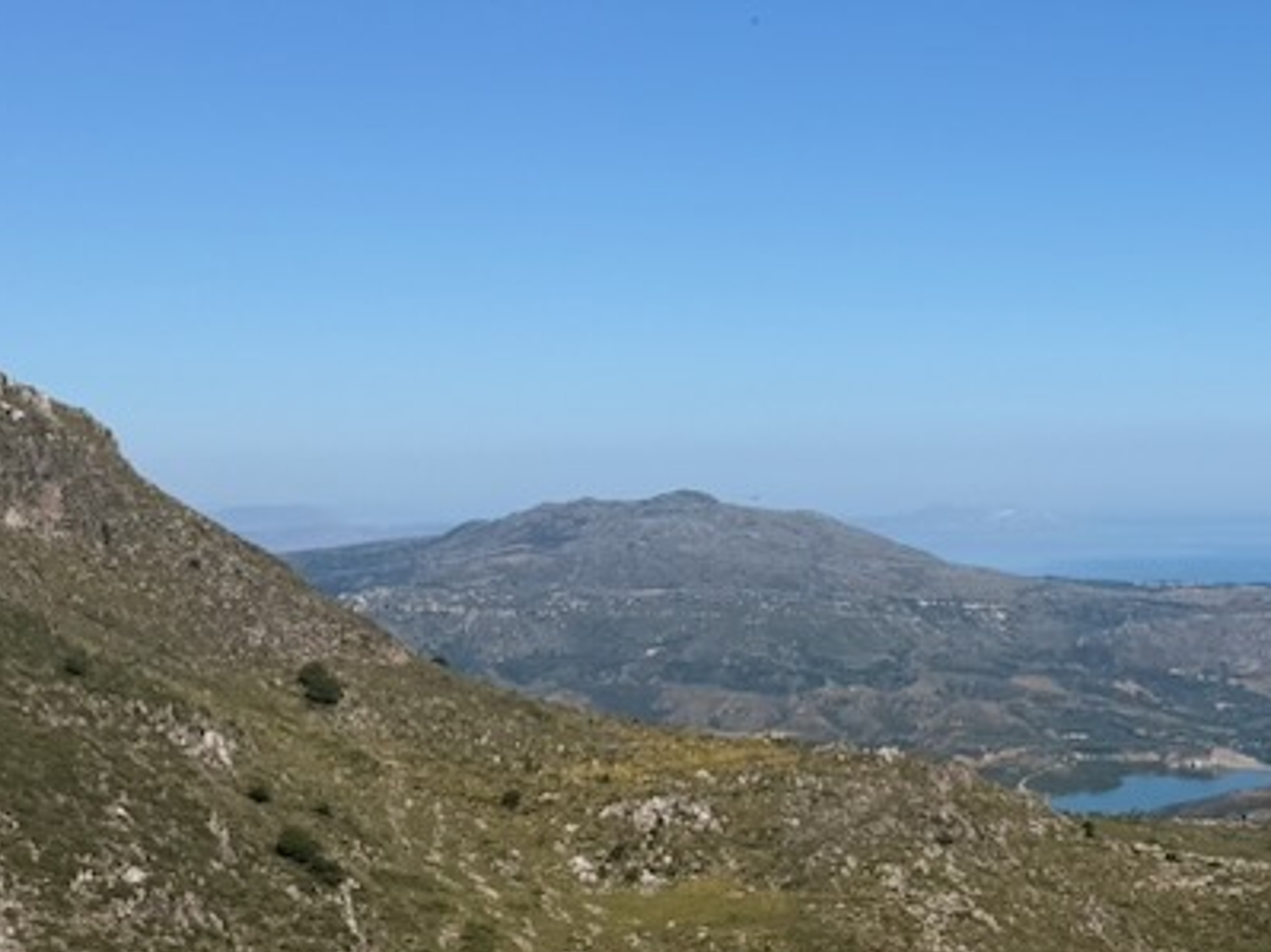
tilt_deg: -0.9
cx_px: 1153
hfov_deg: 24.6
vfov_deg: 19.1
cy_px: 535
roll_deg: +0.3
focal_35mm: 77
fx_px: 2826
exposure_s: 1/6711
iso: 80
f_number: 1.78
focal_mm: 6.76
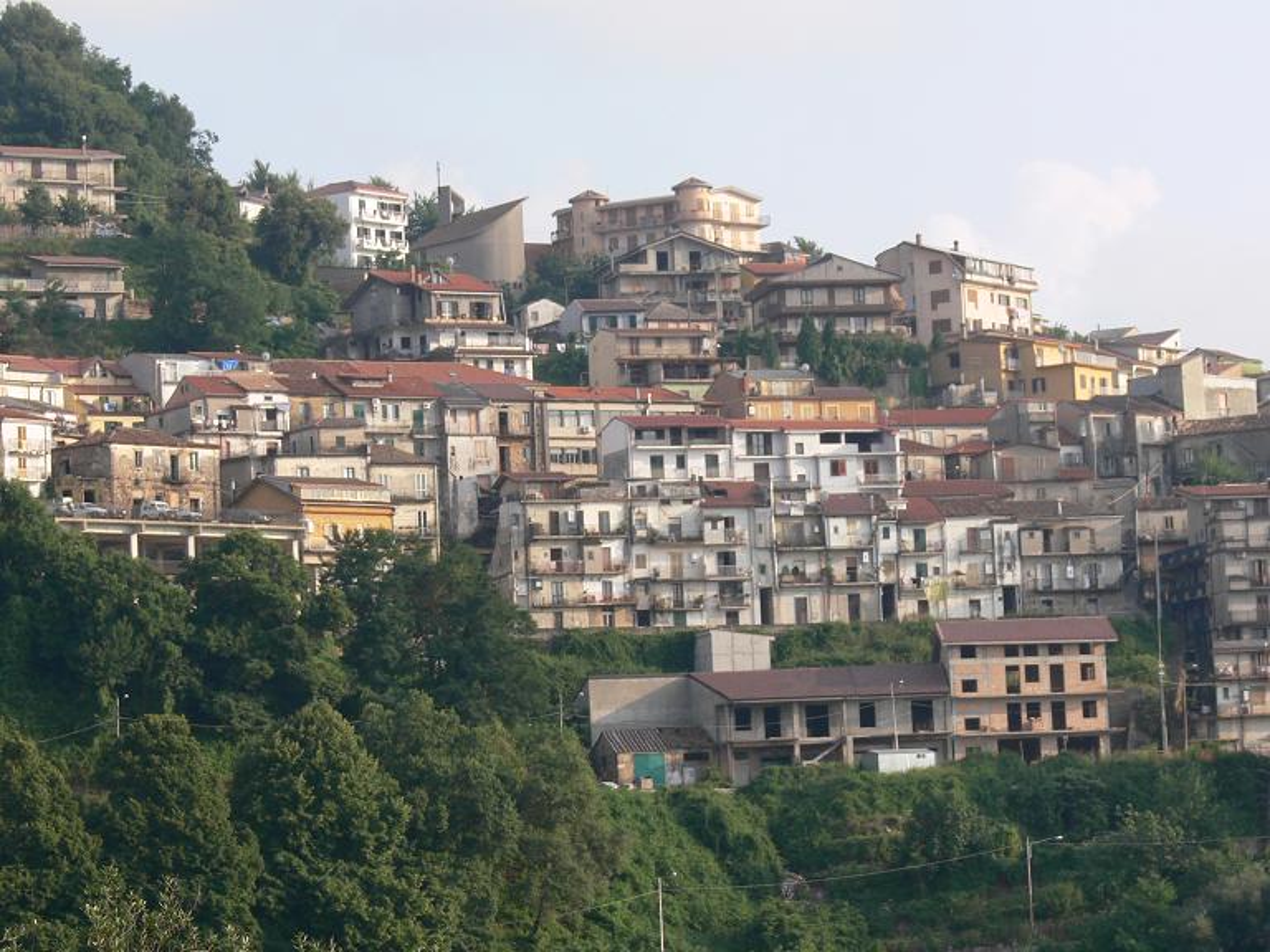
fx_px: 4806
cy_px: 476
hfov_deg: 15.1
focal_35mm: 131
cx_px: 635
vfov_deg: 11.3
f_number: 5.6
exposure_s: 1/160
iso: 80
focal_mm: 21.9
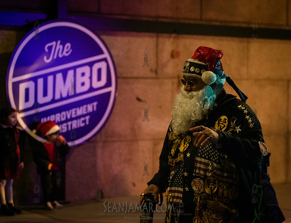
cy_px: 115
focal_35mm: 96
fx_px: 814
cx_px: 156
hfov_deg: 20.3
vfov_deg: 15.6
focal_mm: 80
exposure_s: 1/200
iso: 8000
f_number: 3.2
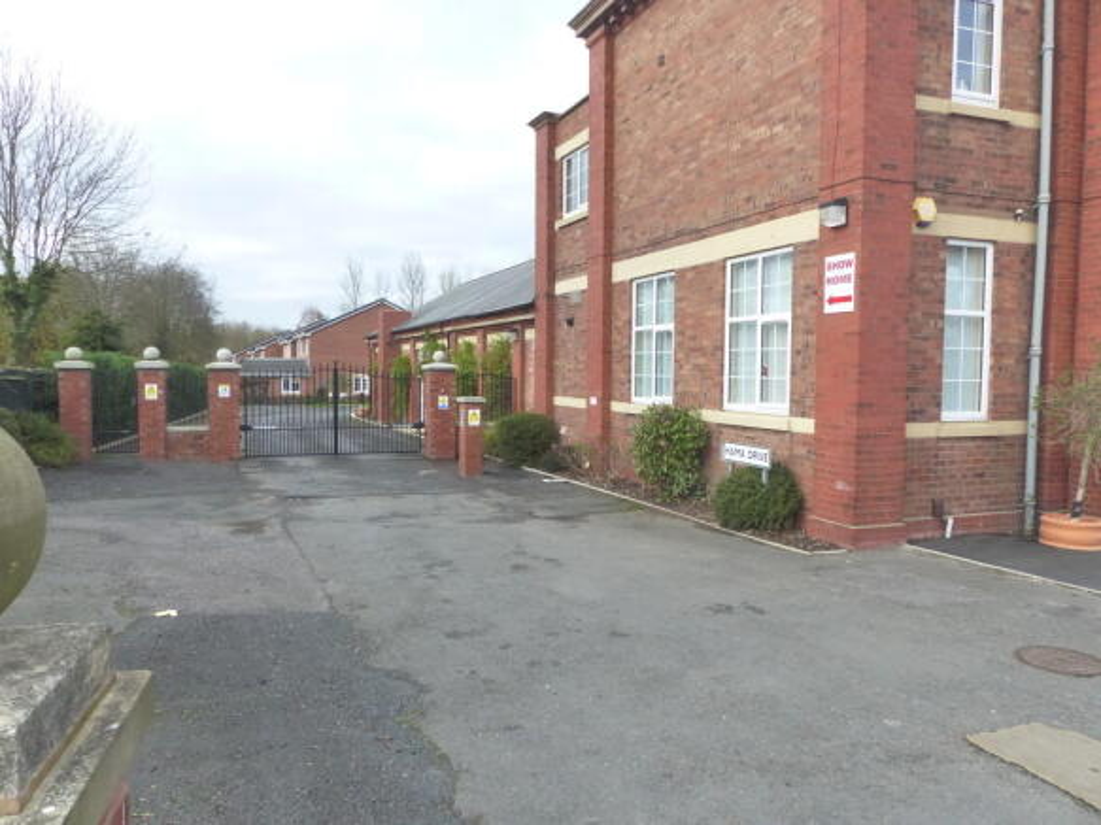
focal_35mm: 25
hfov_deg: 69.4
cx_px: 550
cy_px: 412
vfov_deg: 54.9
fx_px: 795
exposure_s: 1/160
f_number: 4
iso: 400
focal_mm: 4.5
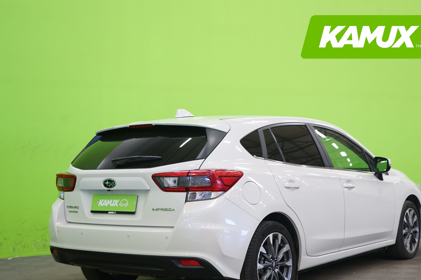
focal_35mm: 53
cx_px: 237
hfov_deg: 37.5
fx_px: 620
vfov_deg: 25.5
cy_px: 168
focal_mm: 44
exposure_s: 1/8
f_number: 4.5
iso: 400
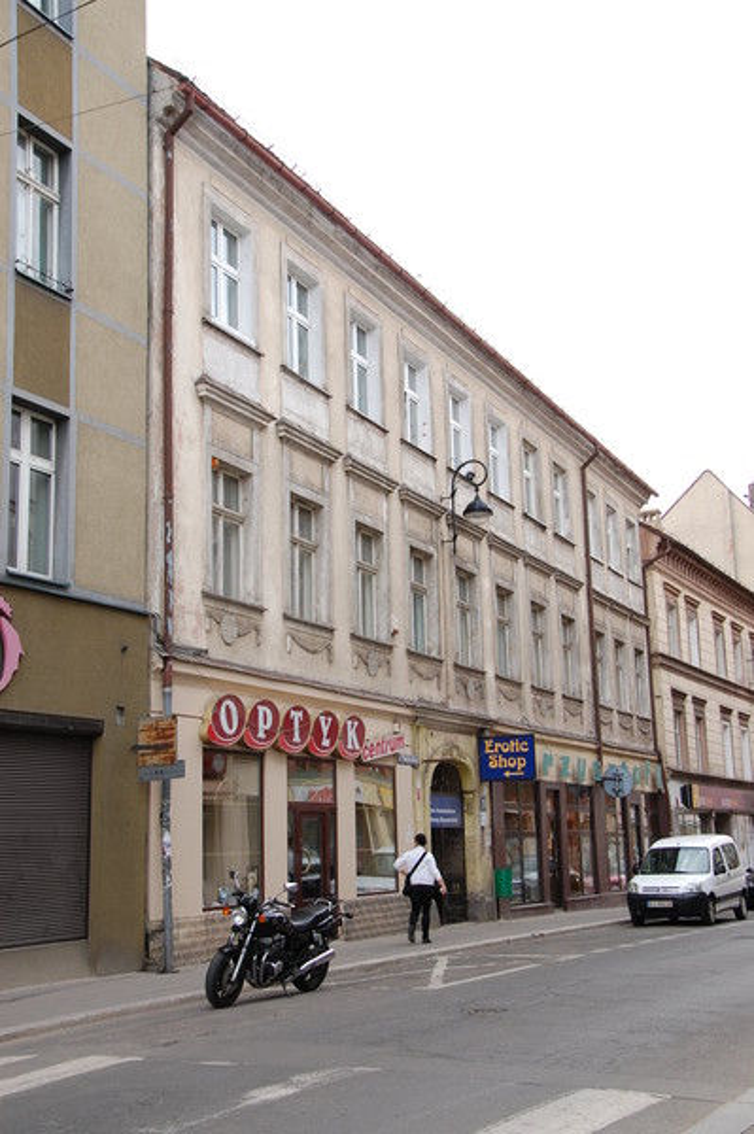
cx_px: 377
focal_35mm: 42
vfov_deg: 46.4
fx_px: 1322
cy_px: 567
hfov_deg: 31.8
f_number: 7.1
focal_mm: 28
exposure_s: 1/100
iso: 200
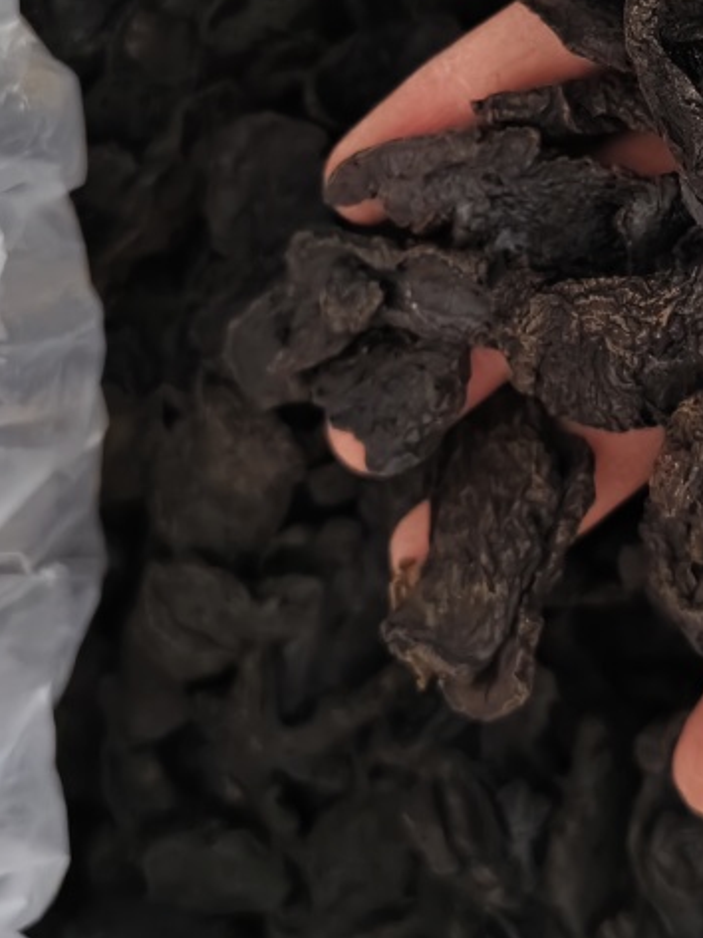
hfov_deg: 27.4
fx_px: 1408
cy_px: 196
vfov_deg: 35.7
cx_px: 584
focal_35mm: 52
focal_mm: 5.56
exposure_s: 1/265
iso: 2197
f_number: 1.88
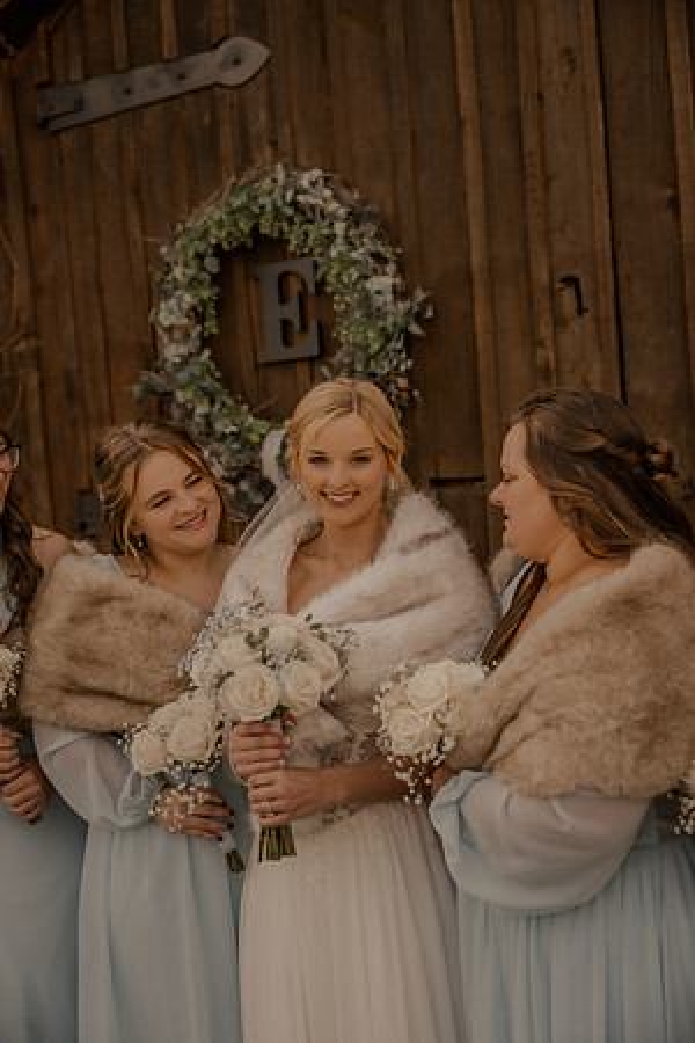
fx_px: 1216
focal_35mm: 42
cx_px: 348
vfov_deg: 46.4
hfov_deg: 31.9
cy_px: 522
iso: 125
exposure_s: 1/320
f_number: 2.8
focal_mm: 42
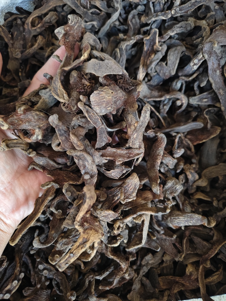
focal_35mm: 23
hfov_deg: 58.9
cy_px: 150
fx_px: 200
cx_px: 113
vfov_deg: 73.9
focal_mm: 5.56
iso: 1590
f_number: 1.88
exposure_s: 1/33.3
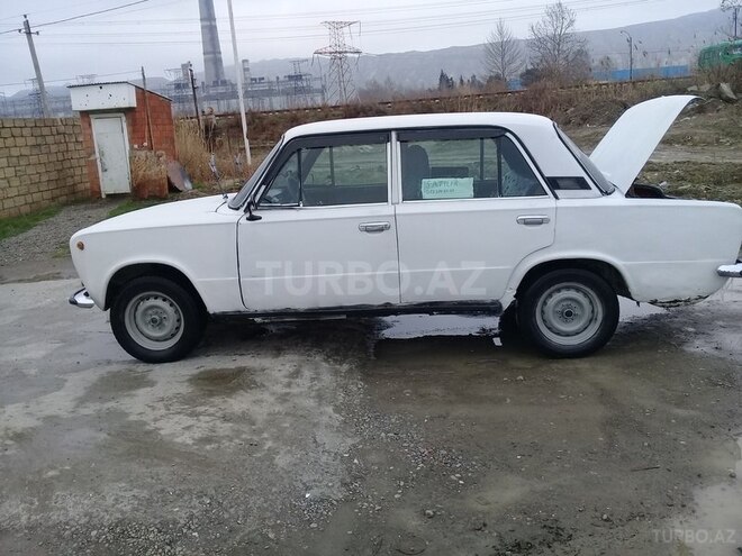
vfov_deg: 45.4
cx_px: 371
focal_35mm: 31
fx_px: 664
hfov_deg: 58.4
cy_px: 278
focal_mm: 3.3
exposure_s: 1/323
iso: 50
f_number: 2.2
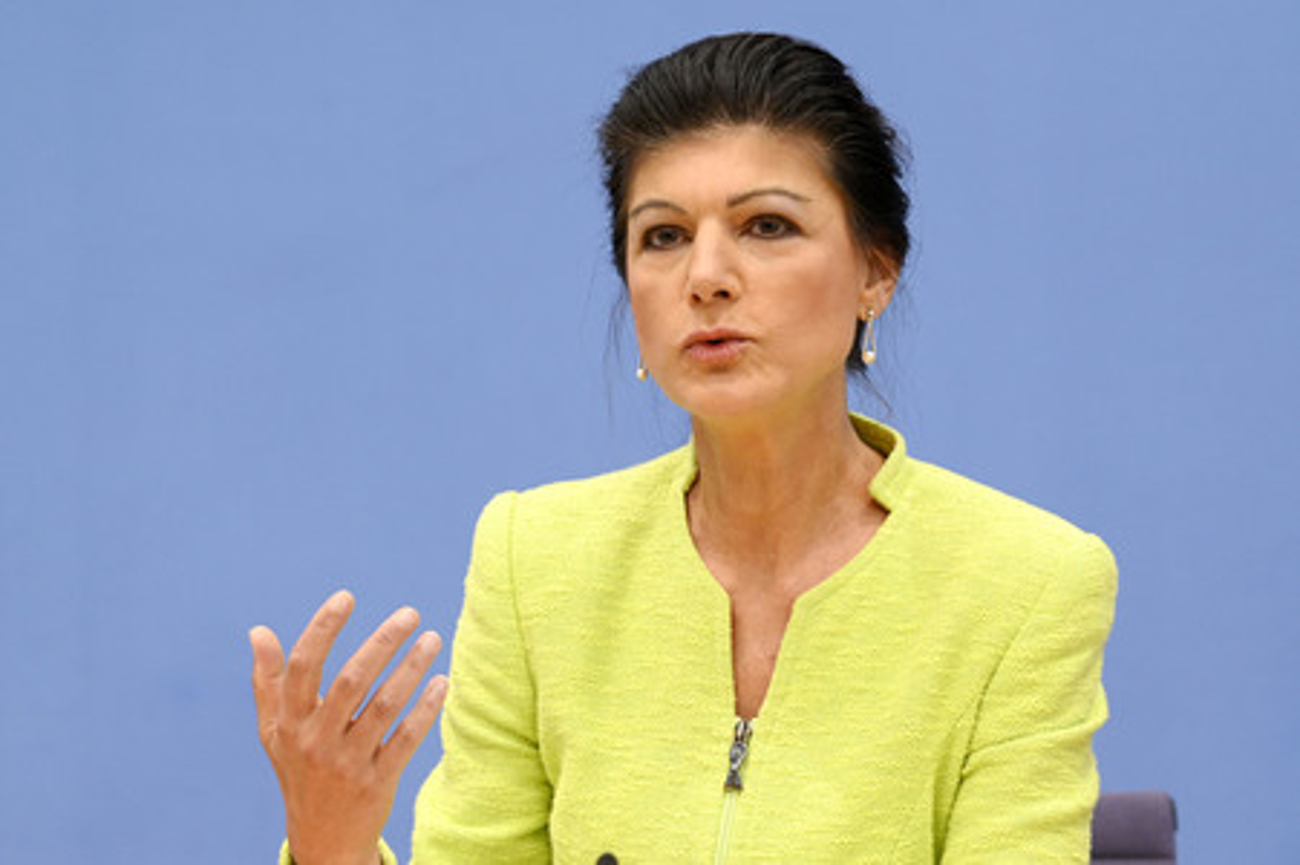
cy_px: 432
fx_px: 4402
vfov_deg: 11.2
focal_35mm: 122
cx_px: 650
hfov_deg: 16.8
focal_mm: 122
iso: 5000
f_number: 5.6
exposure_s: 1/640
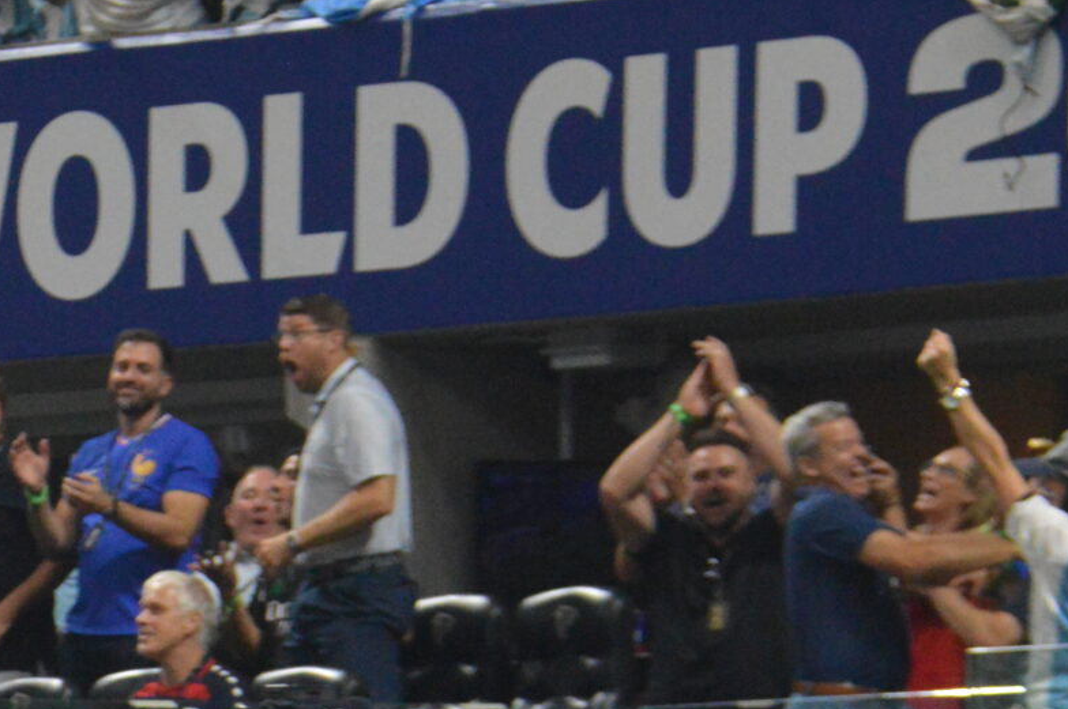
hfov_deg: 4.2
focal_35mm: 490
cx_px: -602
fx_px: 14521
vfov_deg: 2.8
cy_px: 1079
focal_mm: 100
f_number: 5.6
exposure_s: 1/500
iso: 2500
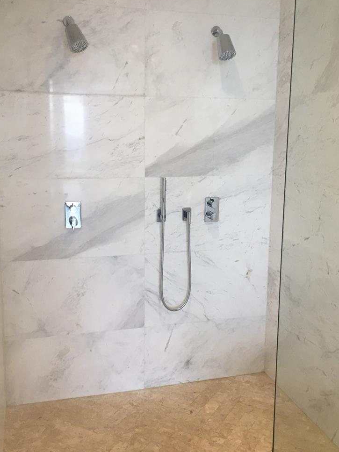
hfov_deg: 39.6
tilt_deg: -9.9
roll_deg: -0.5
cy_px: 214
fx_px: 470
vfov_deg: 51.3
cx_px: 162
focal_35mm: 36
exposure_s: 1/30
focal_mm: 4.15
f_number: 2.2
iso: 32
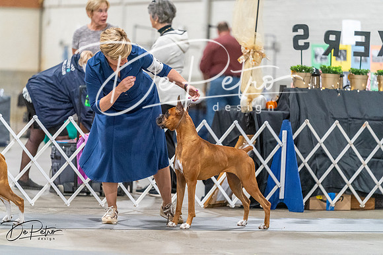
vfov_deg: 6.9
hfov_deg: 10.3
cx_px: 192
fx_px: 2128
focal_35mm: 200
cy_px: 128
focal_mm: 200
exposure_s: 1/250
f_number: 3.2
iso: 6400
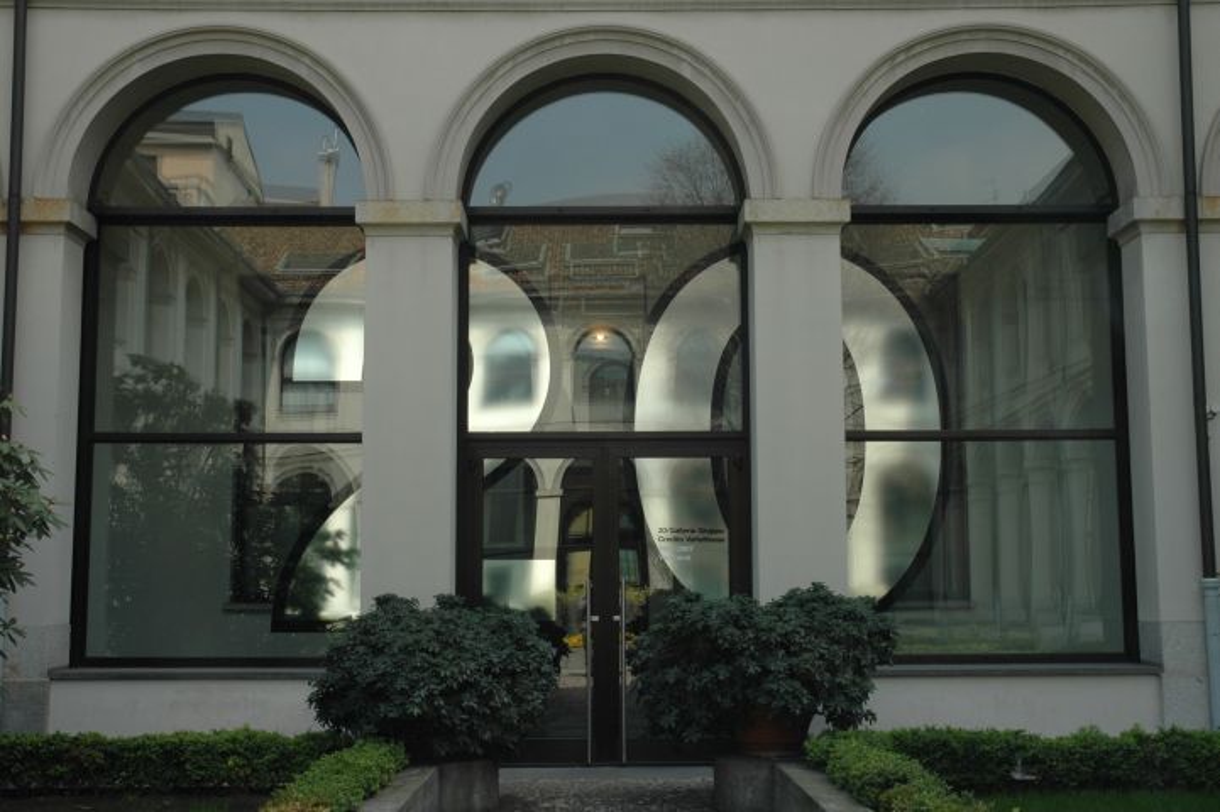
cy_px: 406
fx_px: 1575
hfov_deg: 42.3
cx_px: 610
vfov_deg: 28.9
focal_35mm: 46
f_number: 14
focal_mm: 31
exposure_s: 1/100
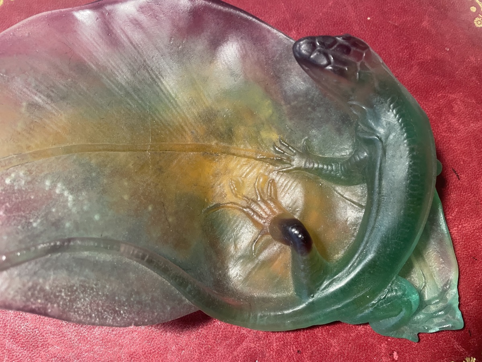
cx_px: 241
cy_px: 181
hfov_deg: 67.3
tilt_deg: -80.4
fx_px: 362
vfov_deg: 53.1
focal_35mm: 26
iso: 160
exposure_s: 1/50
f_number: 1.6
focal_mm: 4.2
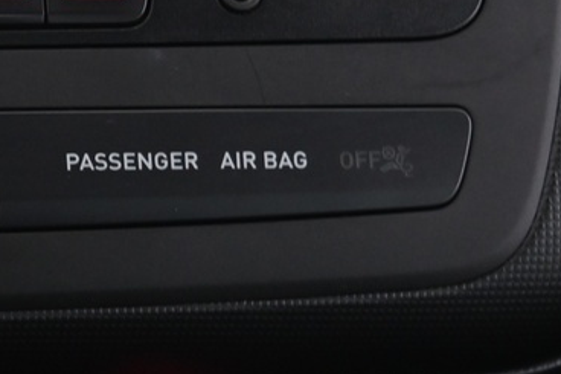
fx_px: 2336
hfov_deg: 13.1
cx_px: -229
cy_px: 377
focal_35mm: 150
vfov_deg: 9.1
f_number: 4
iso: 2000
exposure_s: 1/13
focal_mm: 34
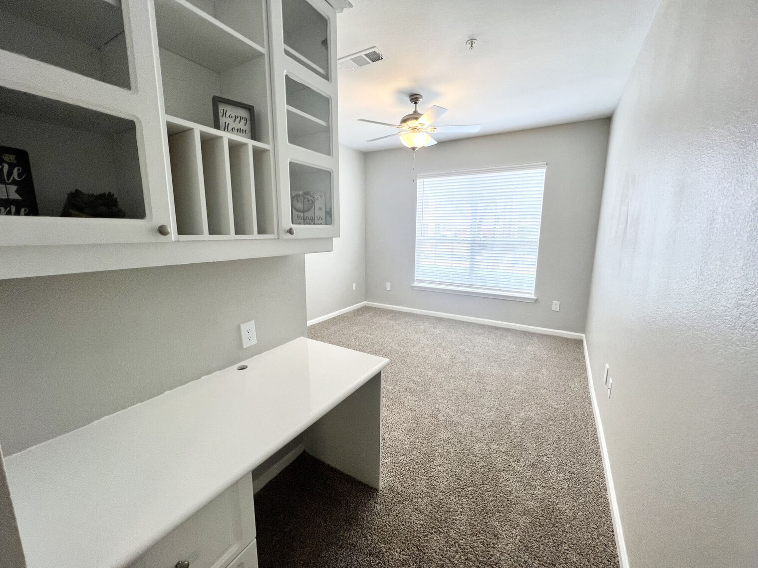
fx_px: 285
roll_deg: -0.3
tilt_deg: -10.6
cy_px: 284
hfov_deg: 106.2
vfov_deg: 89.9
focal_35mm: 13
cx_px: 379
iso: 80
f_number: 1.8
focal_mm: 1.6
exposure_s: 1/120
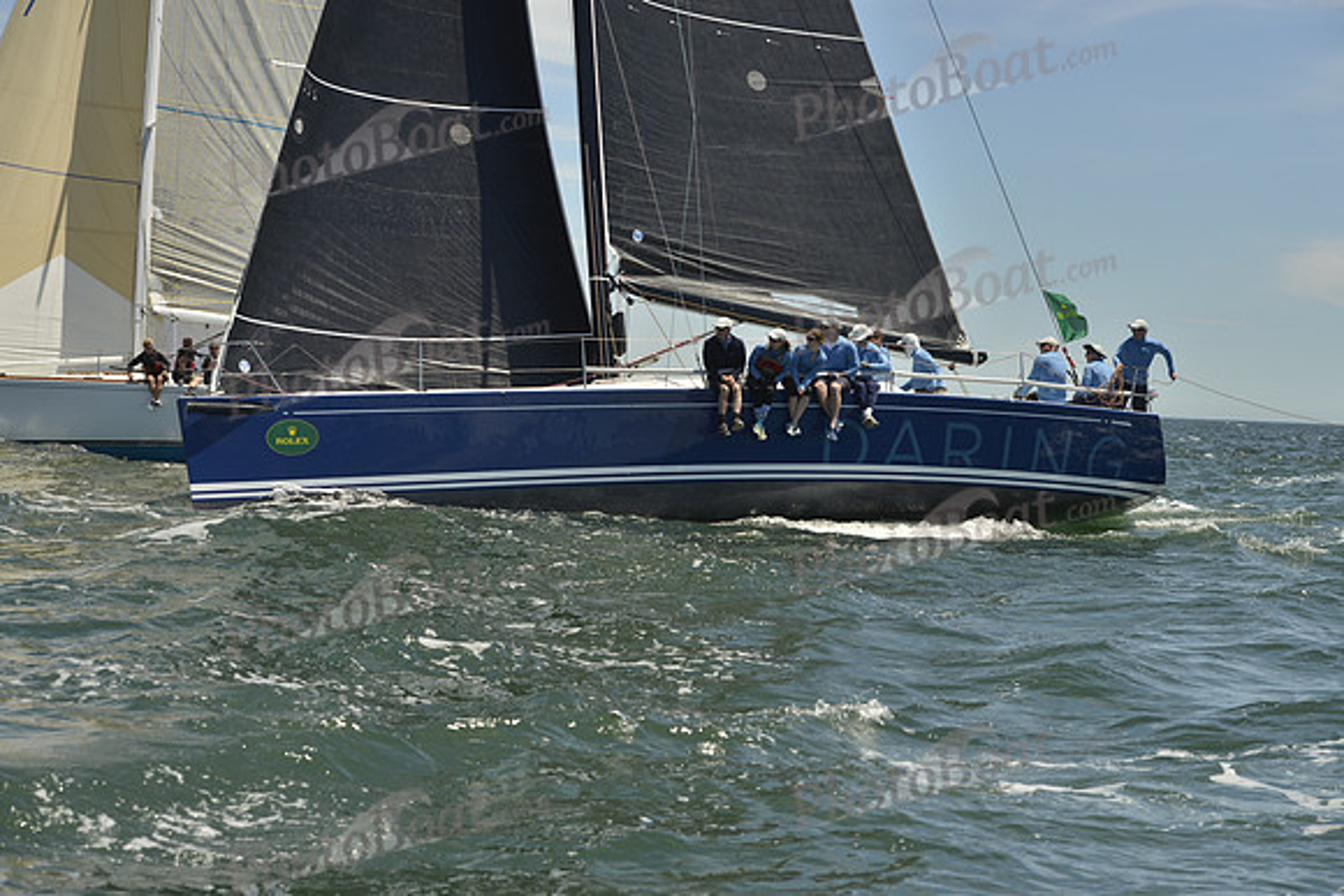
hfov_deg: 28.8
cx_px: 672
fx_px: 2614
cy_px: 448
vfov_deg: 19.5
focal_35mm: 70
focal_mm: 70
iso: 280
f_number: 8
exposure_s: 1/1600
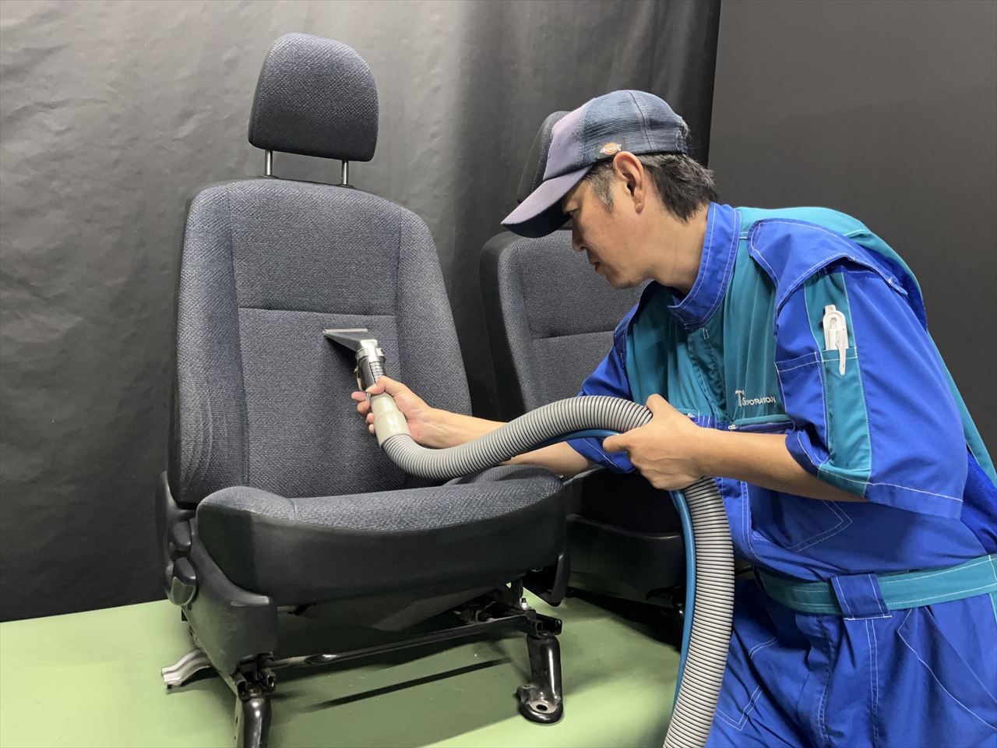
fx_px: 749
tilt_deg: -7.7
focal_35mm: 26
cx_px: 498
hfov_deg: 67.3
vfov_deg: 53.1
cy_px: 374
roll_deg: -2.3
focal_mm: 5.1
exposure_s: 1/40
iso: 500
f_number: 1.6
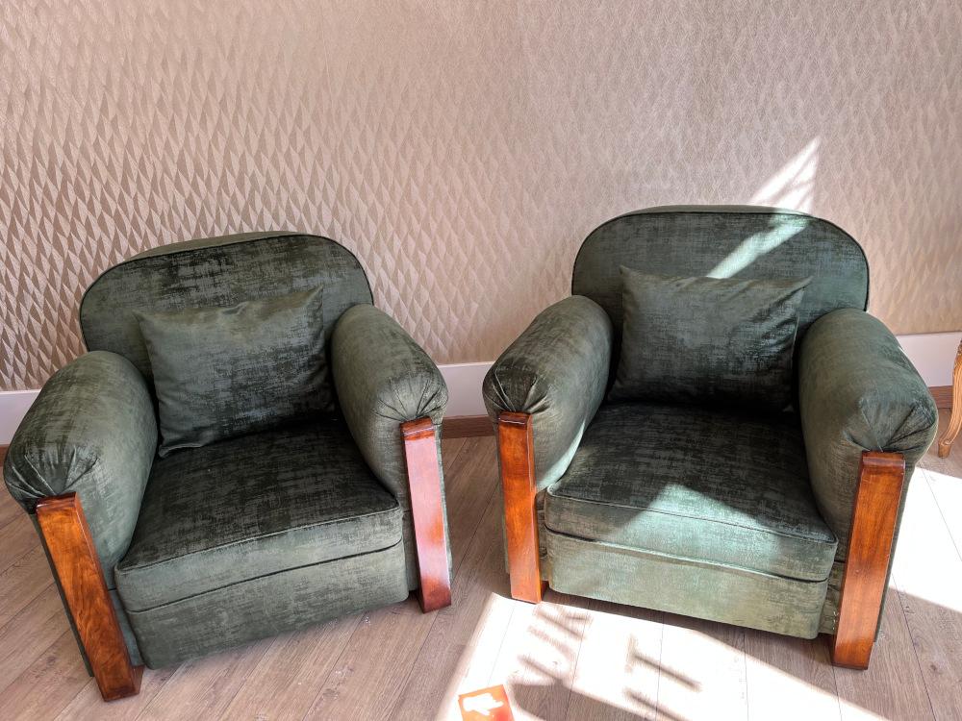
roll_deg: +3.7
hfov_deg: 67.3
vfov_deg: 53.1
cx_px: 481
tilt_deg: -23.7
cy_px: 360
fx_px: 723
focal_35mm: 26
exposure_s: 1/134
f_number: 1.6
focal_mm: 5.1
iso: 32
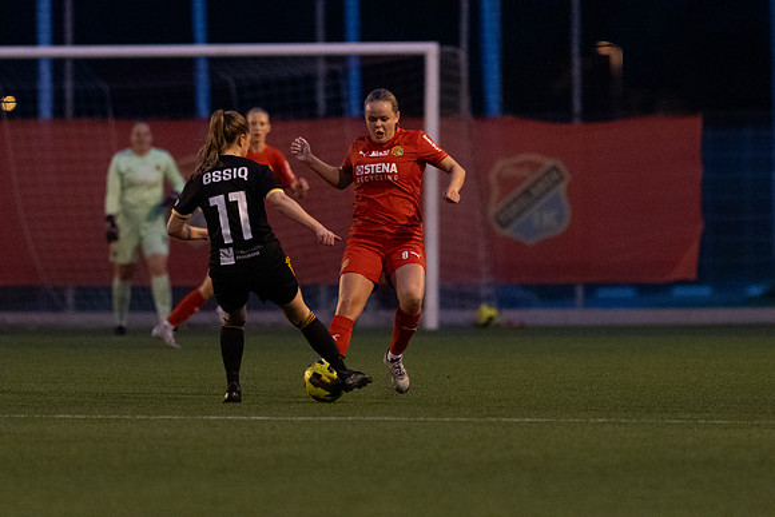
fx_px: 12919
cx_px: 388
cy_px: 258
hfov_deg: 3.4
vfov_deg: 2.3
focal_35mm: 600
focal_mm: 300
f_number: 3.2
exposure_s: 1/640
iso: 8000
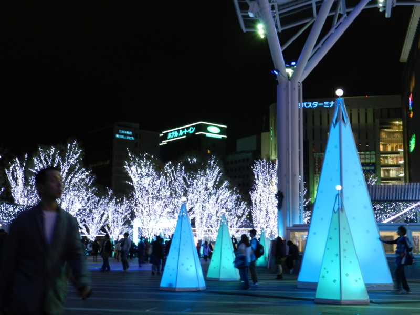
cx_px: 210
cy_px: 158
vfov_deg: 31.5
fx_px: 558
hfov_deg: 41.2
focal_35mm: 46
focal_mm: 8.1
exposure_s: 1/13
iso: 400
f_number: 4.2
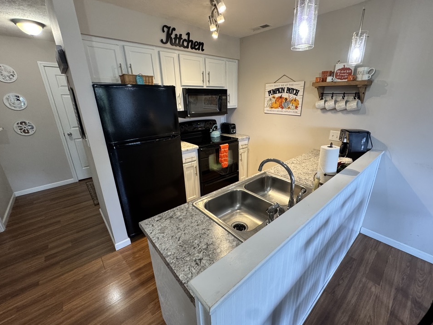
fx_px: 188
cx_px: 229
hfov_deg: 98.1
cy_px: 165
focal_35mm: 15
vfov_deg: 81.7
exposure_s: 1/60
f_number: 2.2
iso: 320
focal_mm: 2.22
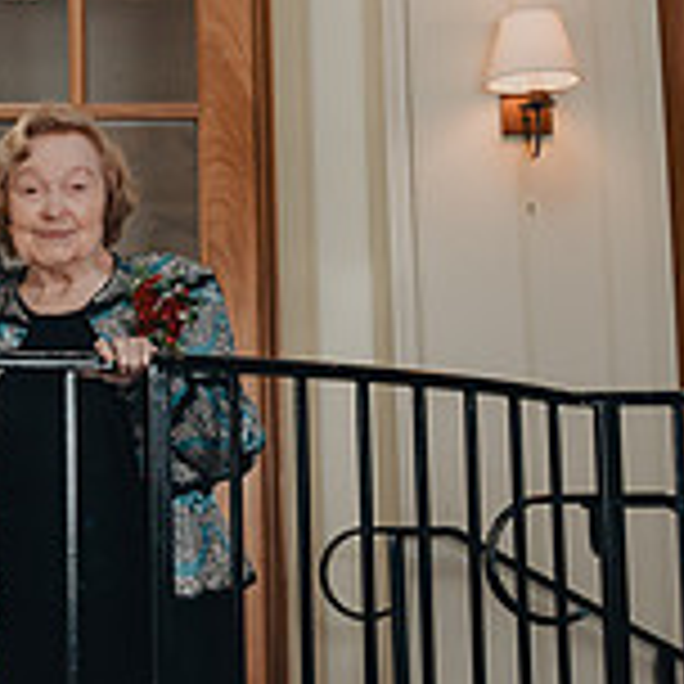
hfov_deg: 20.7
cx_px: -50
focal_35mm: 80
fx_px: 1788
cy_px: 389
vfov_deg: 21.6
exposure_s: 1/200
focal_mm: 24
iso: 400
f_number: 5.6
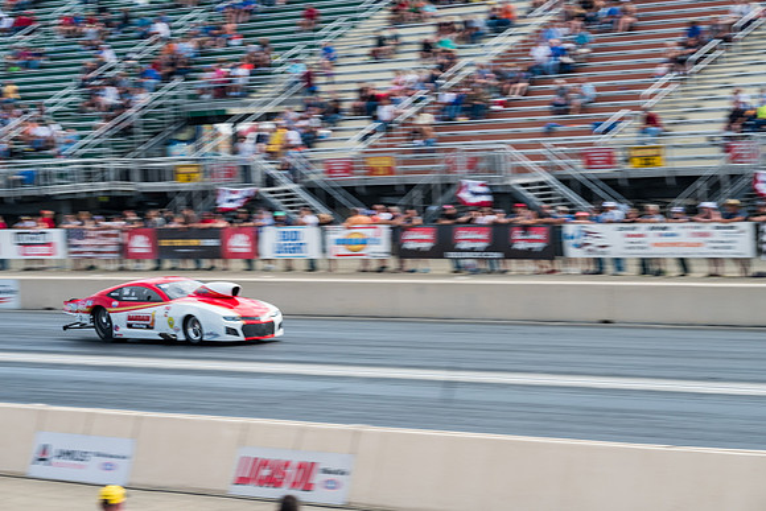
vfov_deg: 10.5
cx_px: 383
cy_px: 256
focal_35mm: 131
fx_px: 2788
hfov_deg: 15.6
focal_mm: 87.1
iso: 400
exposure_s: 1/200
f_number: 9
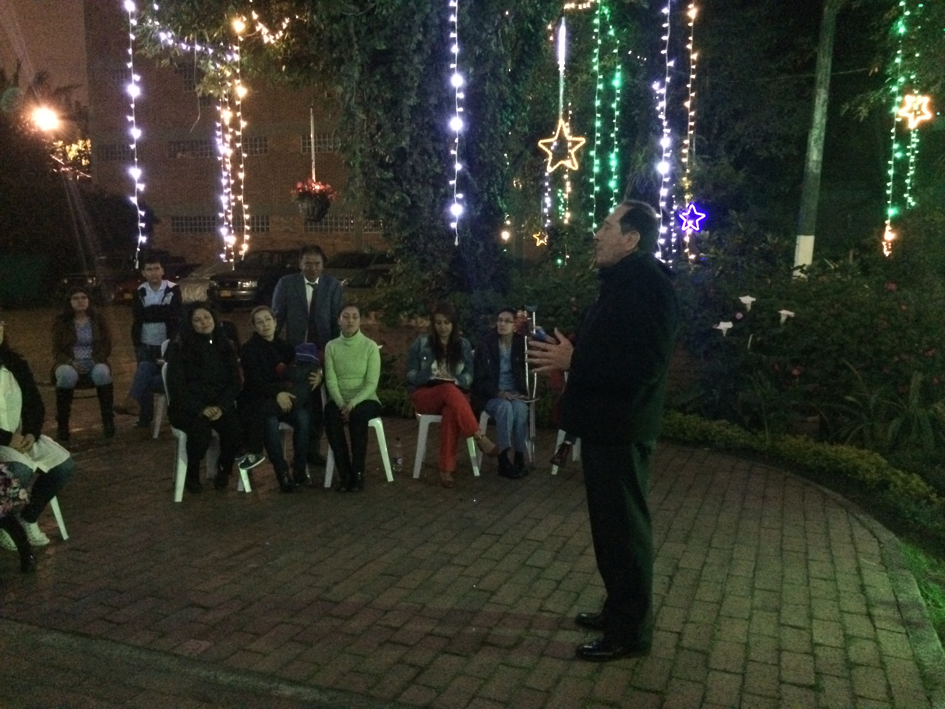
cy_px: 354
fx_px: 792
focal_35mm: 29
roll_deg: -0.7
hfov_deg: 61.7
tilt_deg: -7.7
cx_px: 472
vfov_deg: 48.2
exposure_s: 1/15
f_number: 2.2
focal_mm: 4.15
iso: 2000
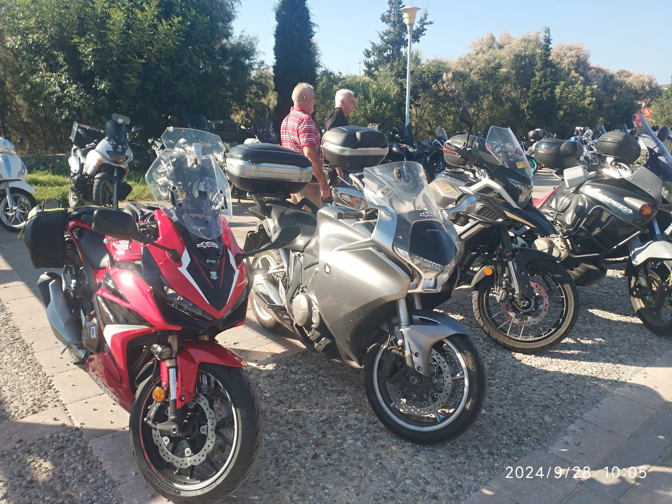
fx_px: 621
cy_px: 252
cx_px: 336
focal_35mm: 32
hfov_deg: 56.8
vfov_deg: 44.2
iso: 109
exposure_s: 1/654
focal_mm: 4.5
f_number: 2
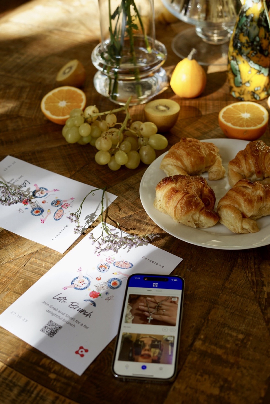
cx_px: 135
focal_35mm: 50
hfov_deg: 27.0
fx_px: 561
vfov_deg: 39.6
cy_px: 202
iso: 100
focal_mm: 50
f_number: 4
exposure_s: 1/60
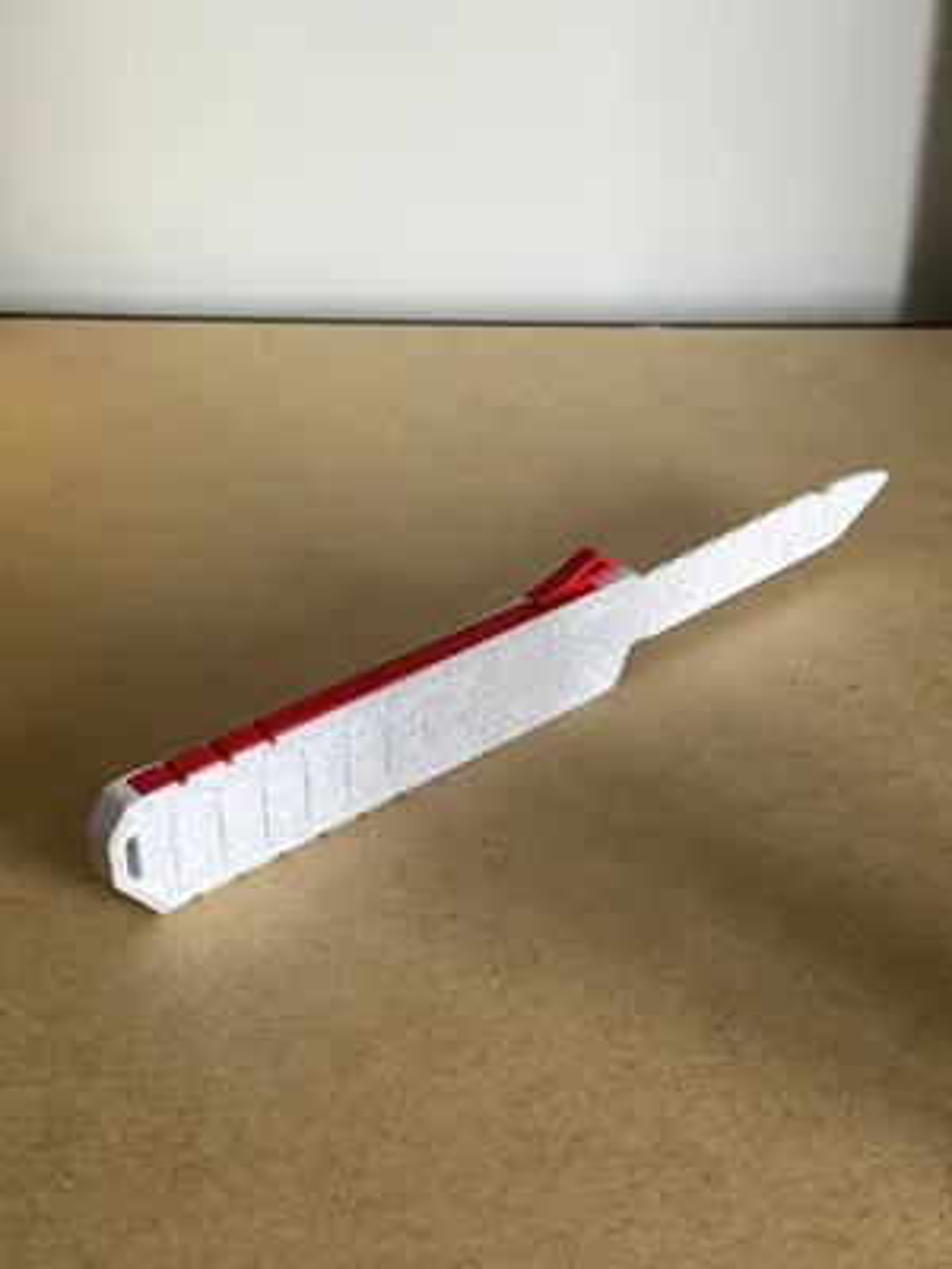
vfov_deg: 39.7
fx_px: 1760
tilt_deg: -33.7
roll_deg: -0.1
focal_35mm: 48
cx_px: 476
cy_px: 634
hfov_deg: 30.3
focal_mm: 6.76
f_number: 1.78
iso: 100
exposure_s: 1/62
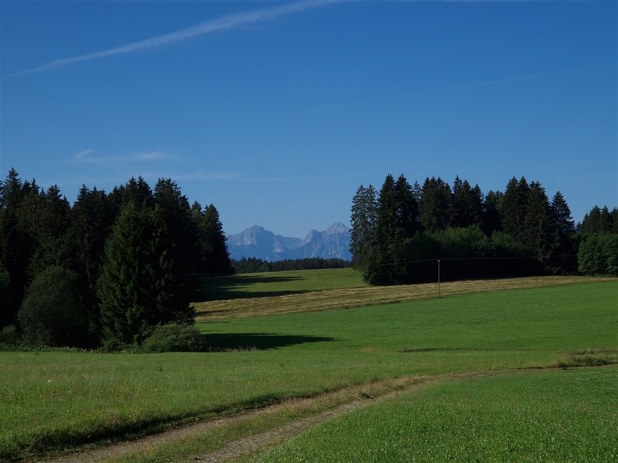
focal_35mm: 69
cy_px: 232
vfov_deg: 21.3
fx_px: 1232
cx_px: 309
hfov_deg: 28.2
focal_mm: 7
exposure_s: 1/1209
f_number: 2.4
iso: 50
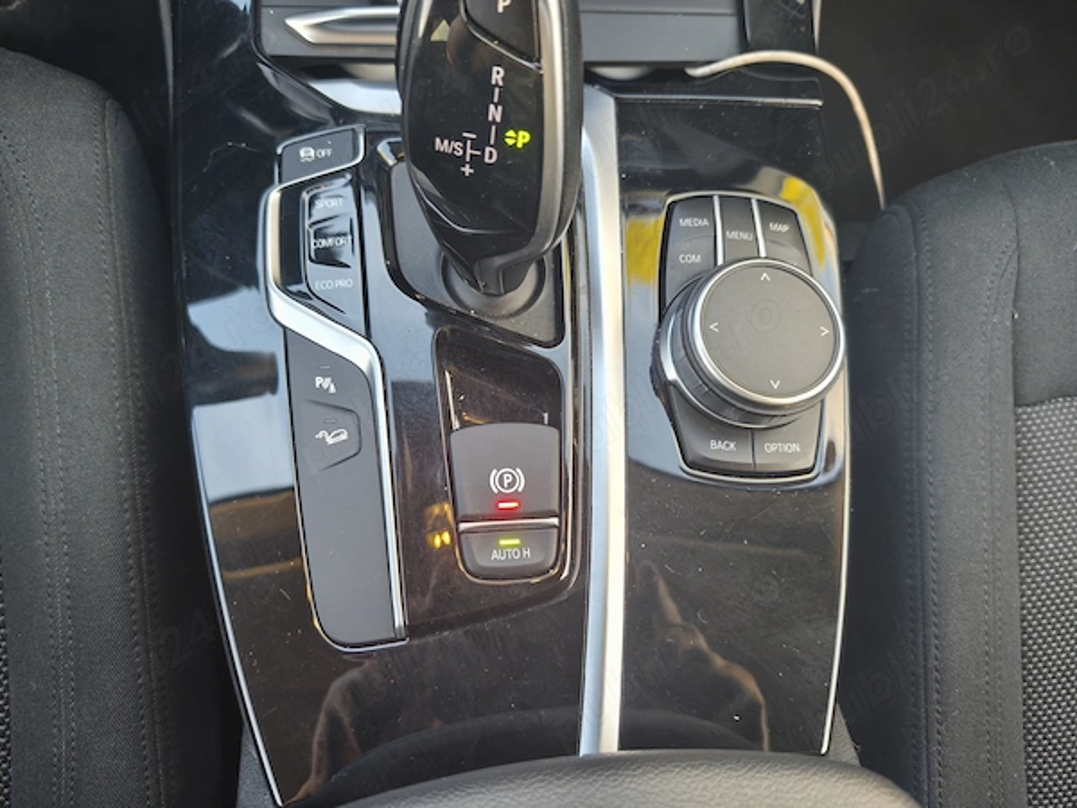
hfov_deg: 73.9
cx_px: 538
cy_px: 404
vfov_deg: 58.9
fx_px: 716
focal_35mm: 23
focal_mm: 6.18
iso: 1000
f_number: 1.65
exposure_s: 1/33.3
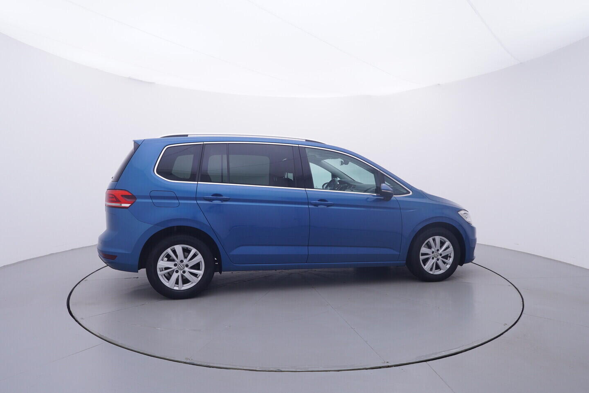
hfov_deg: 77.3
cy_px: 196
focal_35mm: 22
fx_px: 368
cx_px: 294
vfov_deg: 56.2
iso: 200
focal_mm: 15
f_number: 5
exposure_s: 1/80
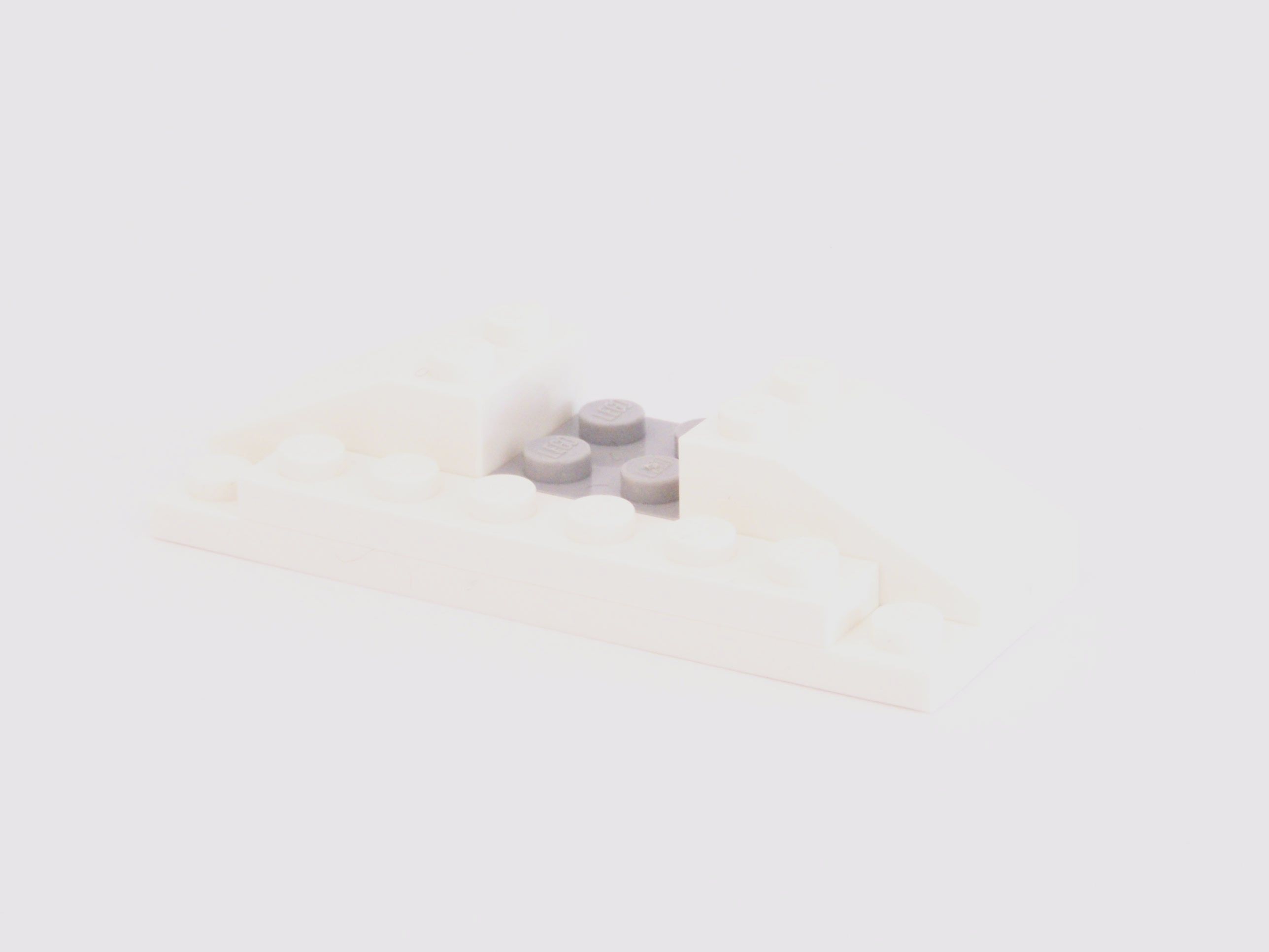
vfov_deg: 11.6
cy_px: 476
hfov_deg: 15.4
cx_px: 634
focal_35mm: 128
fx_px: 4692
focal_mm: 21.2
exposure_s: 1/4
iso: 400
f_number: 6.3
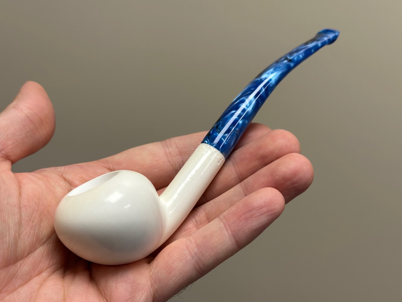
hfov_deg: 39.7
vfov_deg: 30.3
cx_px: 201
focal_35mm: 48
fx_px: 557
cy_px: 151
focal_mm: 6.86
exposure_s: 1/100
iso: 50
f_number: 1.78
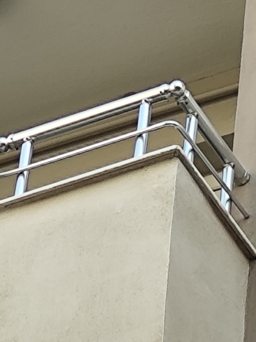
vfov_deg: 5.0
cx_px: 56
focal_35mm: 389
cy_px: -308
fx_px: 3837
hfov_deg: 3.8
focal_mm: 6.19
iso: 50
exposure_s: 1/140
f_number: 1.65
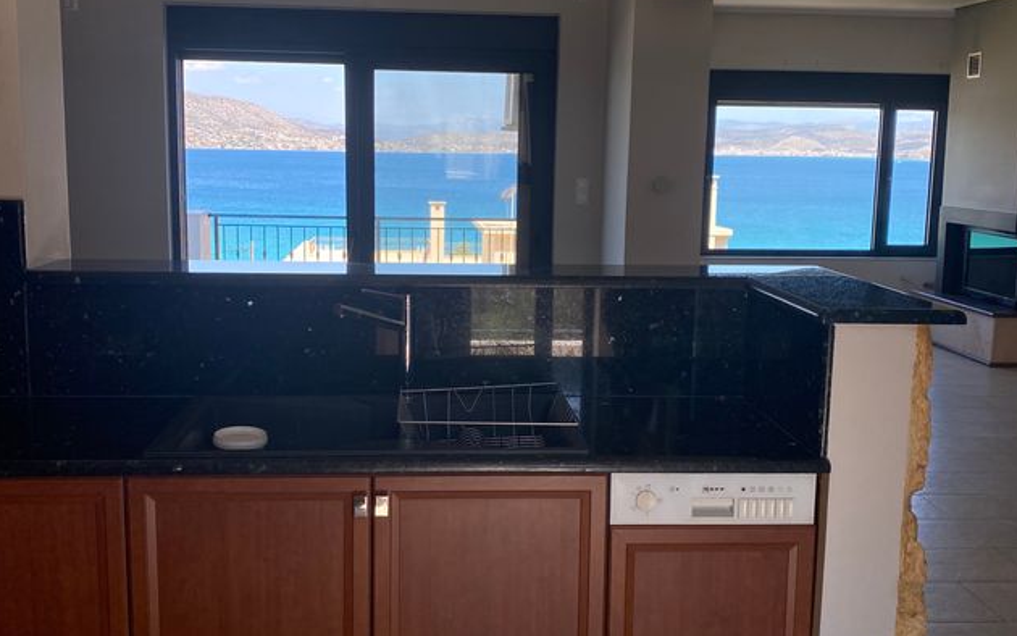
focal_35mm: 28
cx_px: 508
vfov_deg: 44.6
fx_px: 776
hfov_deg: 66.5
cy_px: 318
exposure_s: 1/475
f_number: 1.8
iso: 32
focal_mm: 4.25
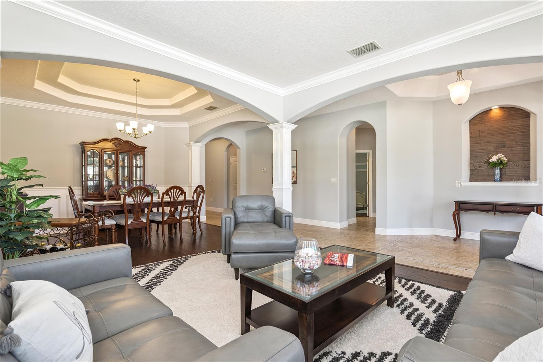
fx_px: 241
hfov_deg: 96.7
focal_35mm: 16
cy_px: 181
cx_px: 272
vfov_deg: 73.7
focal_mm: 16
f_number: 10
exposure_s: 1/30
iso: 800
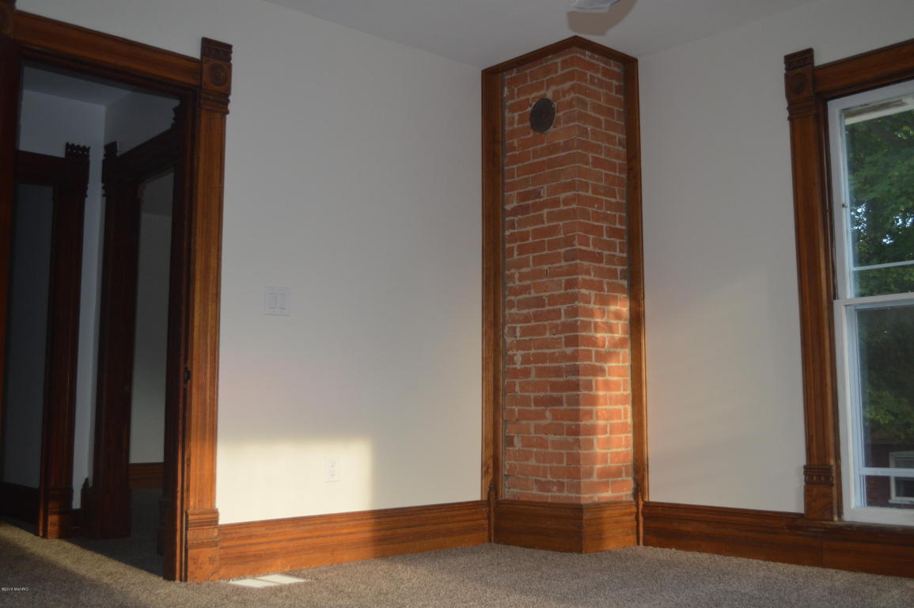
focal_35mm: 36
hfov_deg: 53.2
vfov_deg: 36.8
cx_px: 457
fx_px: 913
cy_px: 304
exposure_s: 1/125
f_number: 4
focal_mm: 24
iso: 400
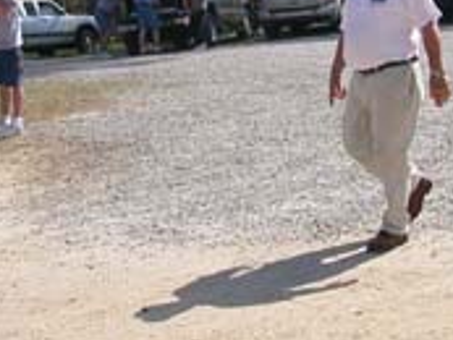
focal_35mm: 96
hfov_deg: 20.2
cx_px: 361
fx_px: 1257
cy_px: 81
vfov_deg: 15.3
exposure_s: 1/695
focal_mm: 5.6
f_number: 4.5
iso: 100
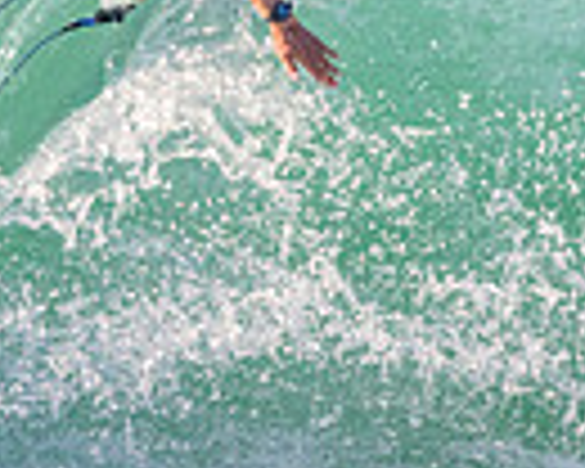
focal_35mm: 3351
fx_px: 58018
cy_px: -115
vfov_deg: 0.5
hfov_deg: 0.6
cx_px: 356
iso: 2800
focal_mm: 800
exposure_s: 1/2000
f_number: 11
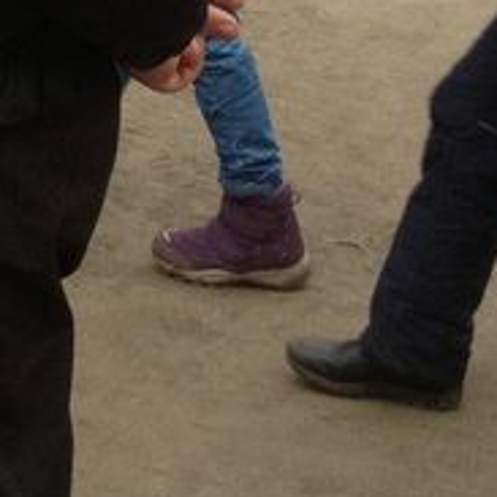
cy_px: -467
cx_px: -174
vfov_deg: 9.5
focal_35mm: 173
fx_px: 2810
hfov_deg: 9.9
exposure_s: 1/120
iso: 100
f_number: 2.4
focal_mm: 4.28
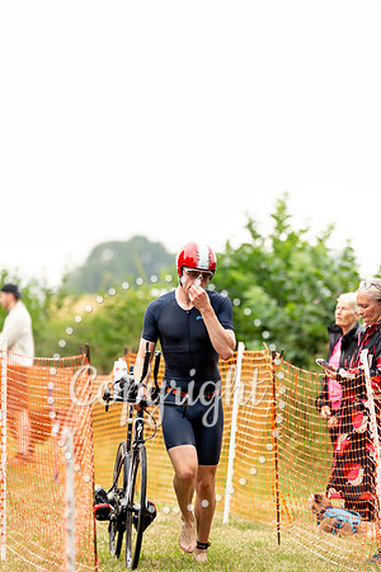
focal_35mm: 200
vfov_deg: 10.3
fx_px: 3175
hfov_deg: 6.9
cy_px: 286
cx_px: 190
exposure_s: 1/400
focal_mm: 200
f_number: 3.2
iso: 320
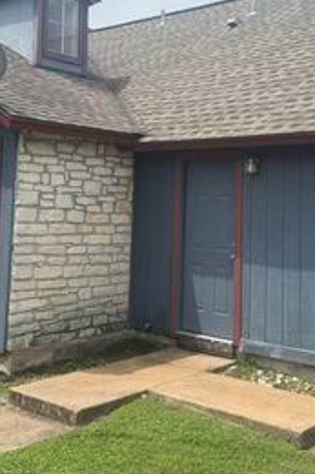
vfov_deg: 40.6
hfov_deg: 28.0
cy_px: 160
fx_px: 631
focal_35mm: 48
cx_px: 184
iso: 80
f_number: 1.78
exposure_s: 1/4608
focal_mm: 6.76
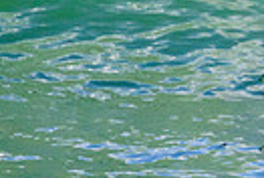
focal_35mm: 3530
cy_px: -112
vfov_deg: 0.4
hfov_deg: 0.6
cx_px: 357
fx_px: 25946
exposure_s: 1/2000
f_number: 11
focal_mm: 800
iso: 1600
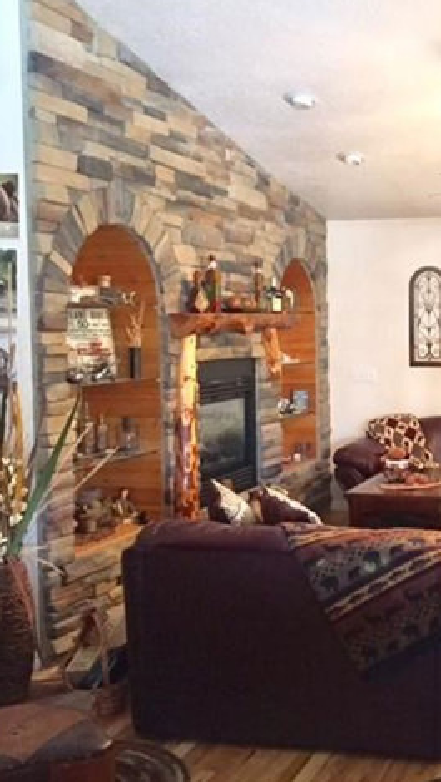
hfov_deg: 26.2
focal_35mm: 43
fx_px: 892
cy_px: 391
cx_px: 448
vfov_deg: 47.3
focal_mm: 4.15
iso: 200
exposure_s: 1/30
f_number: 2.2
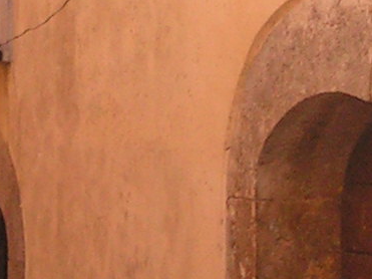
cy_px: -109
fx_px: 2503
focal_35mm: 233
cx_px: 165
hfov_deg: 8.5
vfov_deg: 6.3
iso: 80
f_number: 2.8
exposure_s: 1/100
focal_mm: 6.3
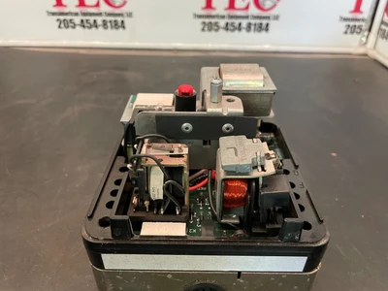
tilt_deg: -35.3
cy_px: 146
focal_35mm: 26
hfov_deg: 67.3
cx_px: 194
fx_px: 291
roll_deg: +0.8
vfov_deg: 53.1
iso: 400
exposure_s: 1/59
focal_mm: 4.2
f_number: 1.6
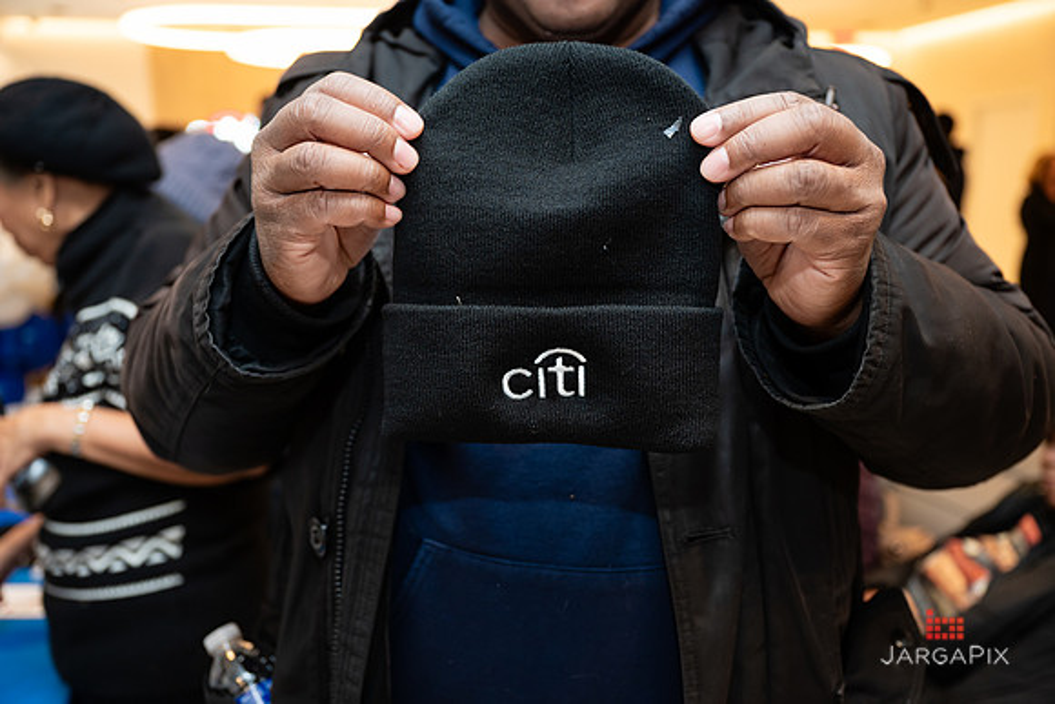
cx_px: 528
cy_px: 352
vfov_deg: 39.4
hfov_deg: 56.4
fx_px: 983
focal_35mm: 34
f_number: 3.2
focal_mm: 33
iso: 320
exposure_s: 1/160
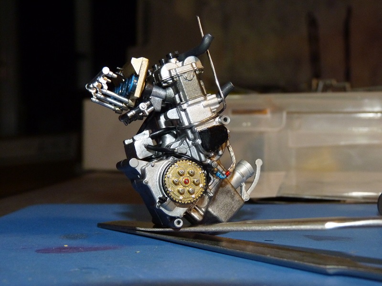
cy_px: 143
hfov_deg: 36.2
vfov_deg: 27.5
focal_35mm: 53
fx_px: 585
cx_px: 191
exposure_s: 1/30
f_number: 4
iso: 400
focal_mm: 9.5
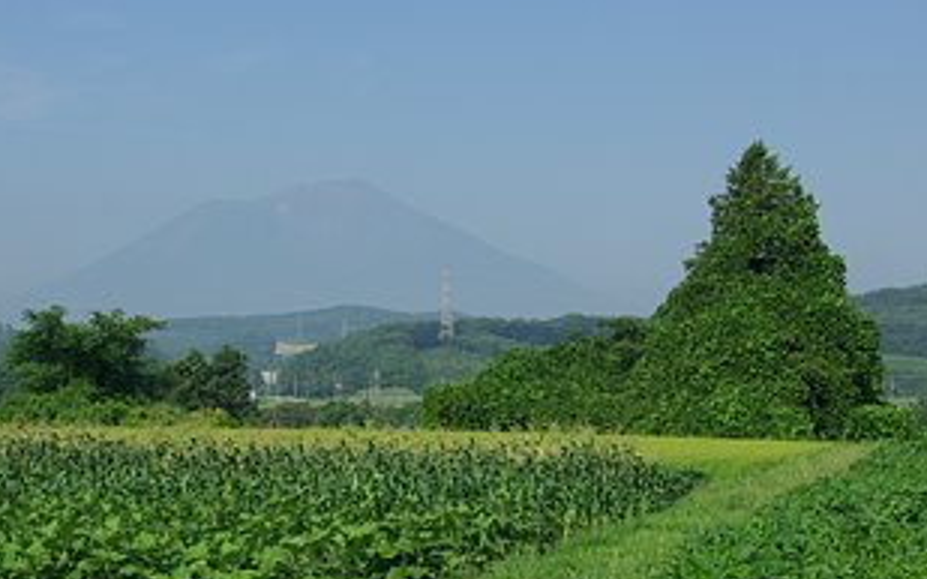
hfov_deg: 31.1
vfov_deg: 19.7
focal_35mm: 66
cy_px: 346
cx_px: 414
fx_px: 1667
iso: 100
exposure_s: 1/90
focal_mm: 26
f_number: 13
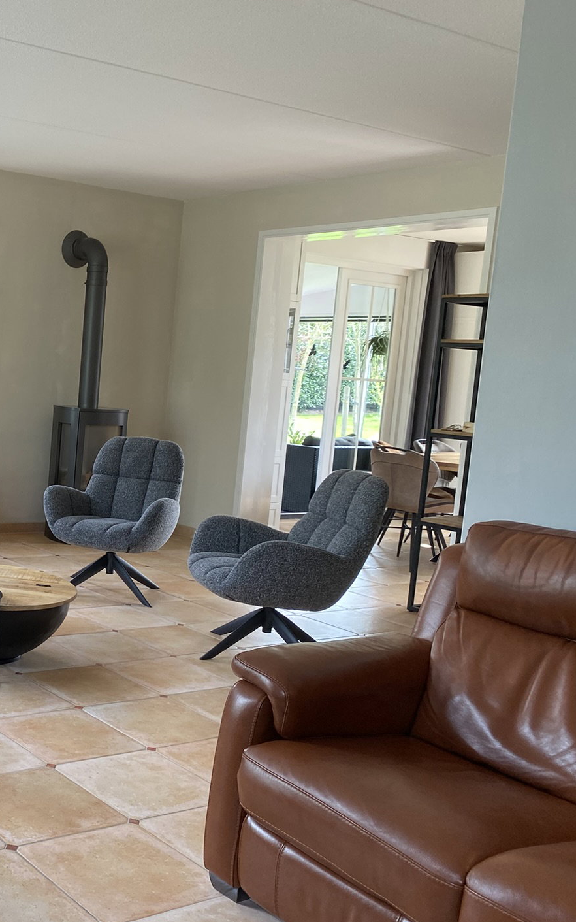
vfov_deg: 49.3
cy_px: 482
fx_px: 1005
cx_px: -61
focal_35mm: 40
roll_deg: -4.3
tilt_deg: -9.1
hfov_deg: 28.9
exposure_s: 1/100
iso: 80
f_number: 1.8
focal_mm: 4.25
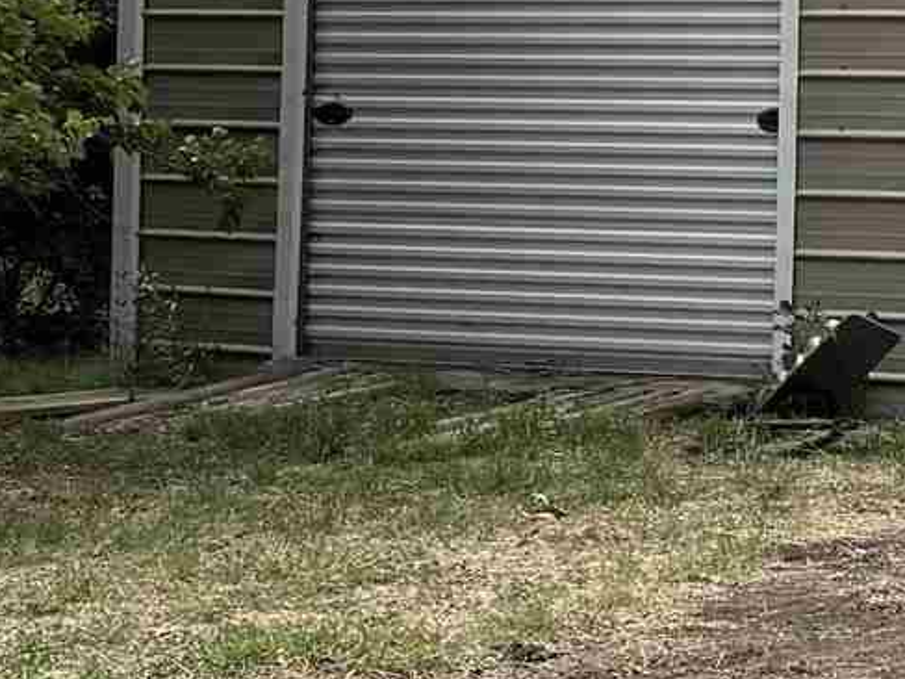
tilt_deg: +0.9
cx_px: 1712
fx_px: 3948
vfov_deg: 9.8
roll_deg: -0.7
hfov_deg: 11.9
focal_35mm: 151
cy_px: -11
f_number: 1.78
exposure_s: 1/6173
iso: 100
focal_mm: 6.76
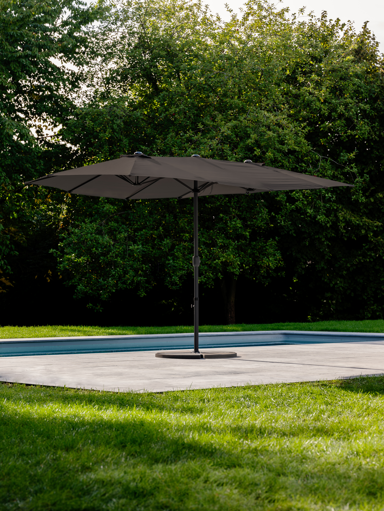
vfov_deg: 20.7
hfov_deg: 15.6
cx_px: 192
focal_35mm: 95
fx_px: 1405
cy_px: 256
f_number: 8
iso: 100
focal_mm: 120
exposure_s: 1/60
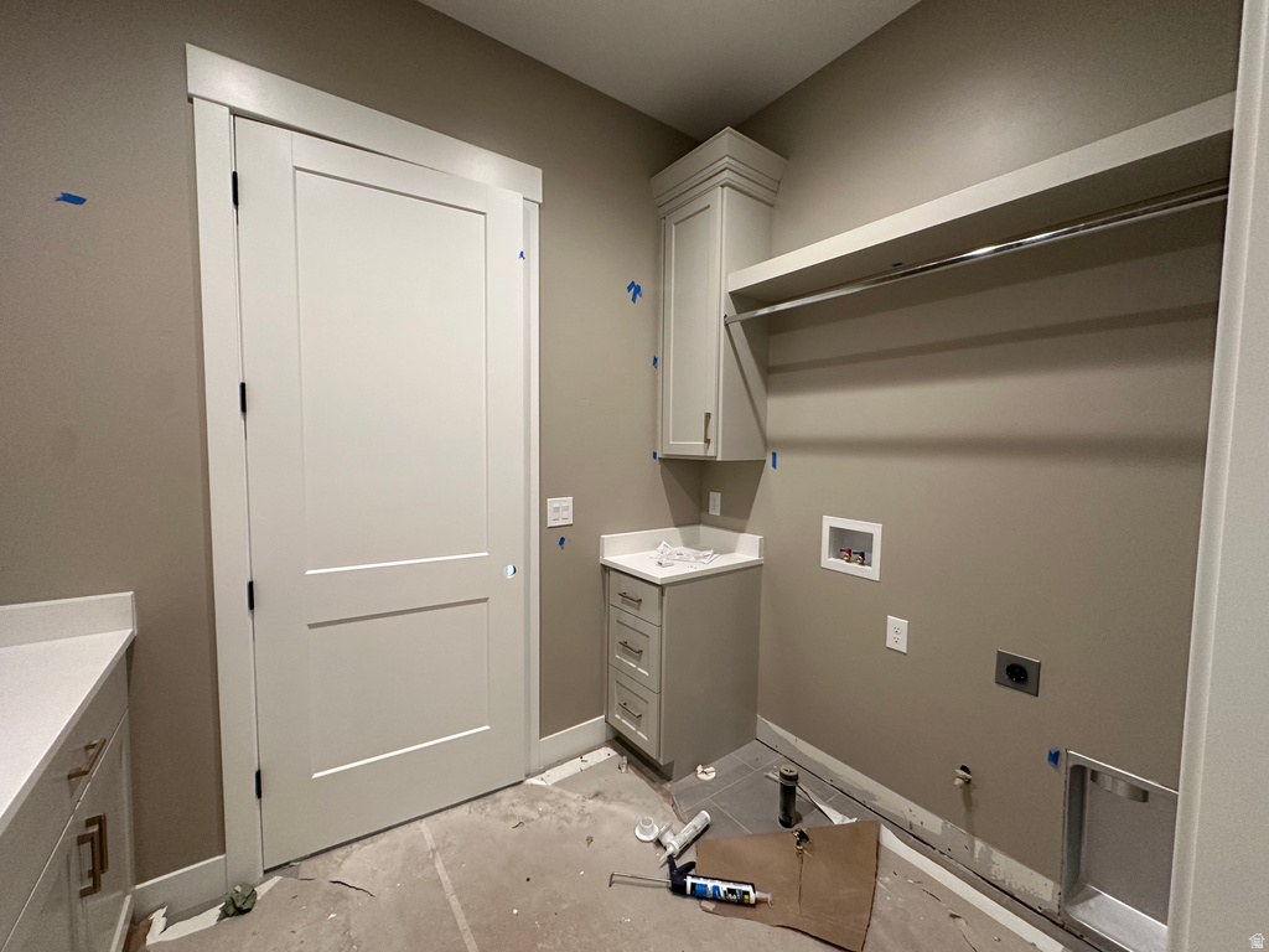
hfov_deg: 102.1
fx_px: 513
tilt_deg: -3.8
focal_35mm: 14
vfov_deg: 85.7
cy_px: 476
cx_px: 634
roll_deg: -0.5
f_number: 2.2
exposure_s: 1/120
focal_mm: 2.22
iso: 250
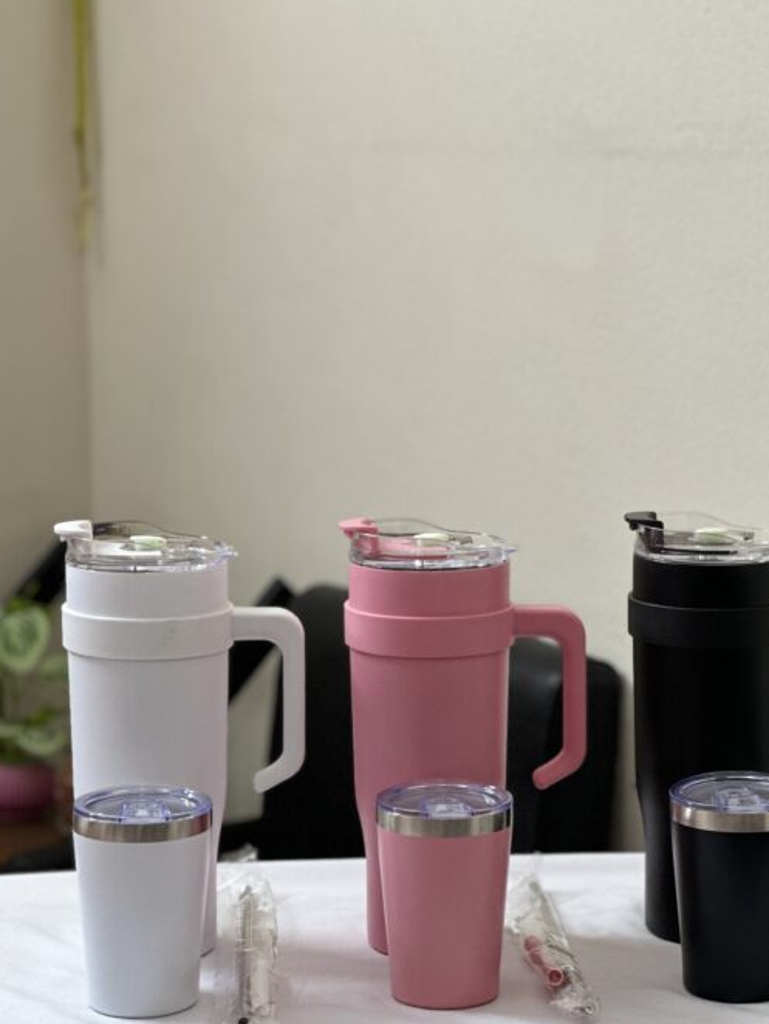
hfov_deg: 15.9
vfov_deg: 21.1
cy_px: 597
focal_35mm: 93
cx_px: 452
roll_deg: -0.6
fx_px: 2753
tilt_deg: -9.8
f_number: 2.8
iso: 160
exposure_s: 1/33
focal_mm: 9
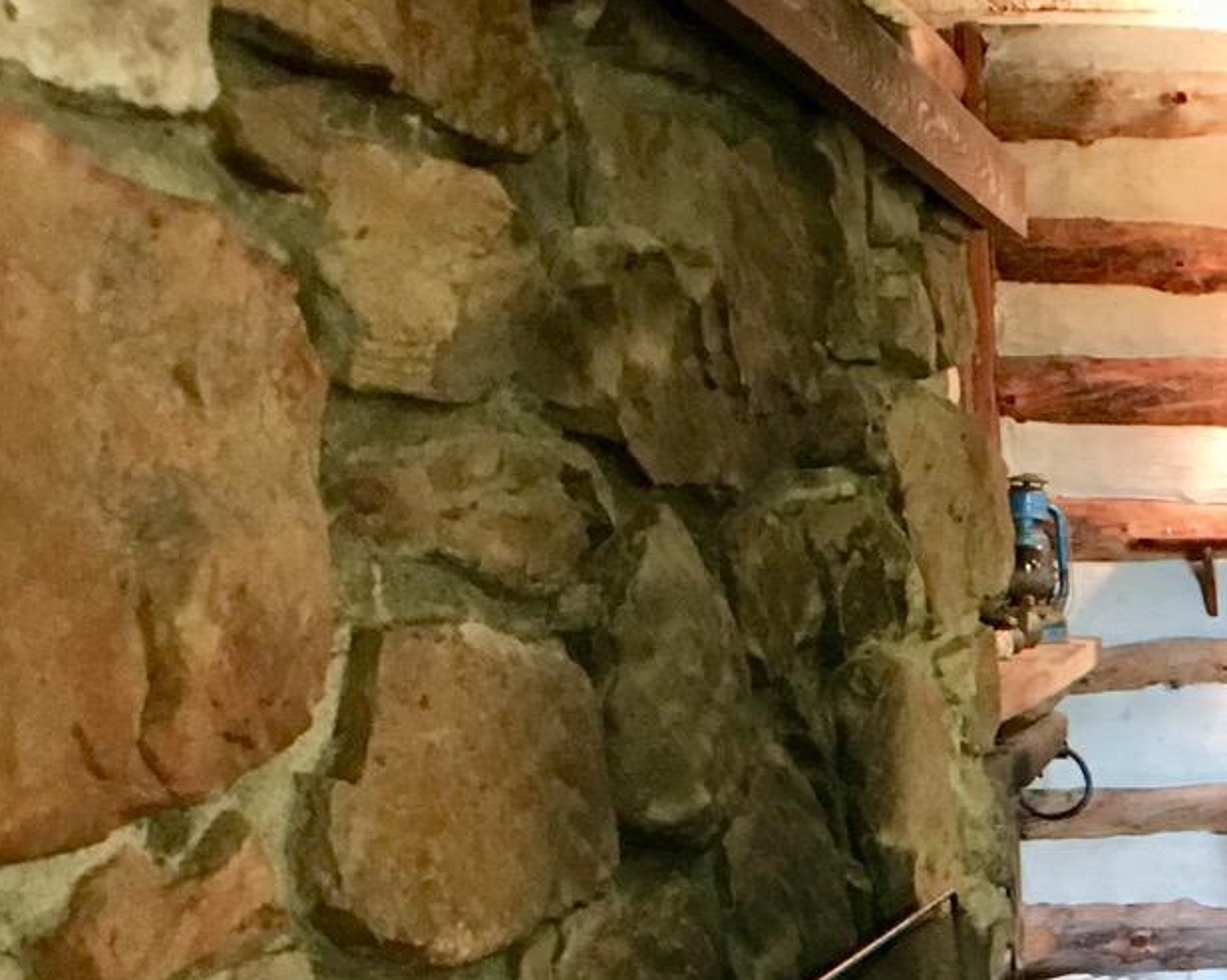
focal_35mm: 94
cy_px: 1030
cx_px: 1579
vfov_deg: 16.0
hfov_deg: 18.9
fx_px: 3412
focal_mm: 4.15
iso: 80
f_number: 2.2
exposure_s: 1/8
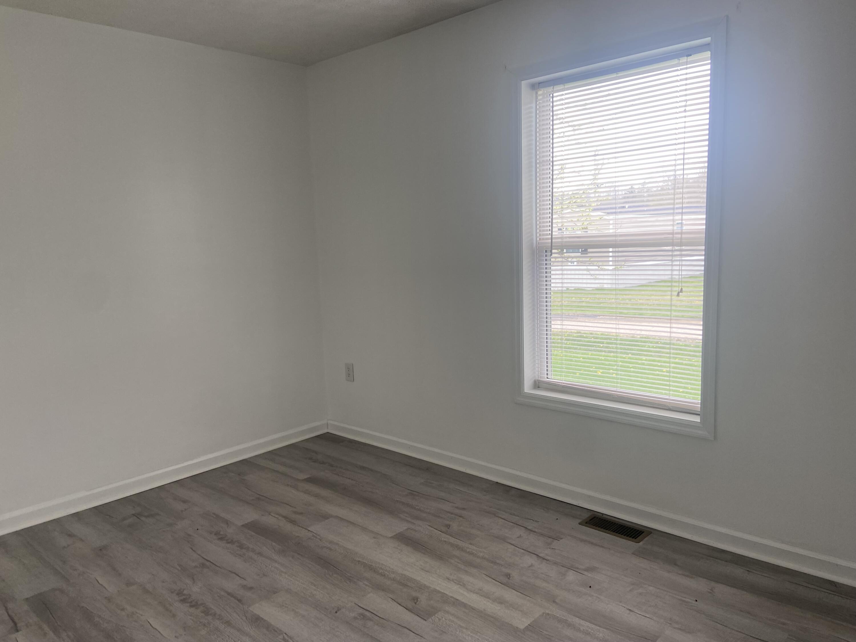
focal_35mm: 26
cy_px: 321
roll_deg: +1.7
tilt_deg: -10.3
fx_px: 643
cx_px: 428
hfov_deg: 67.3
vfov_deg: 53.1
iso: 50
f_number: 1.8
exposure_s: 1/121
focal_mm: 4.25
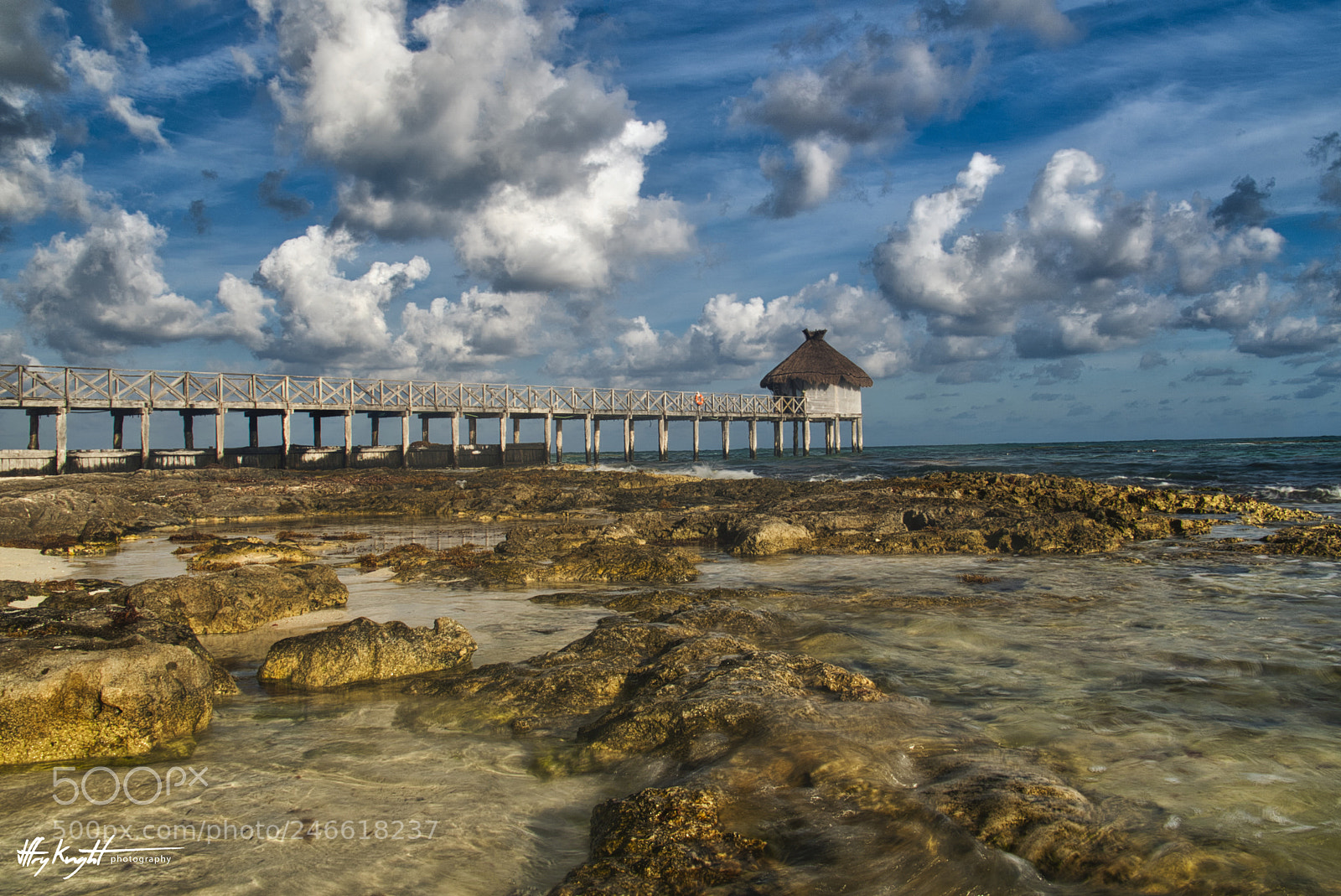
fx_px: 1174
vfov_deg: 41.8
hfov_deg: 59.5
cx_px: 670
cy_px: 448
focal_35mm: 32
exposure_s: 1/8
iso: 100
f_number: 25
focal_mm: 21
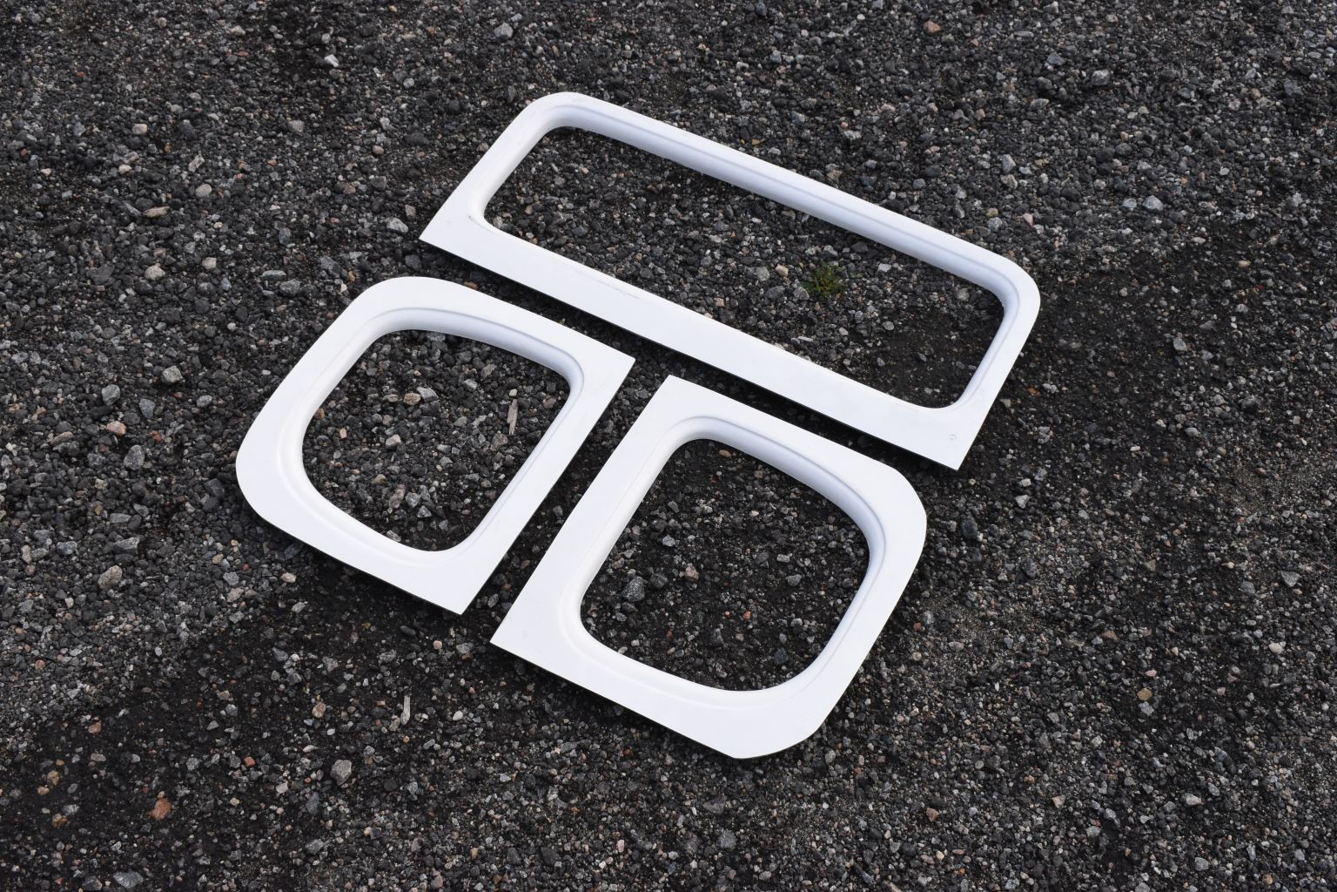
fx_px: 1504
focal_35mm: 40
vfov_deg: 33.0
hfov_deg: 47.9
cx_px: 668
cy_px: 446
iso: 1250
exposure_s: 1/640
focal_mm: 27
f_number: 13
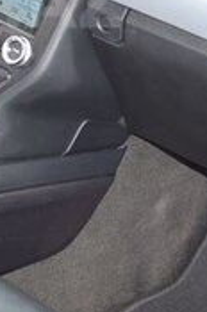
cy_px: 2
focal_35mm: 102
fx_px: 883
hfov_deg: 12.9
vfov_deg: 19.5
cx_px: -62
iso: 100
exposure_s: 1/80
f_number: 3.5
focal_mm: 18
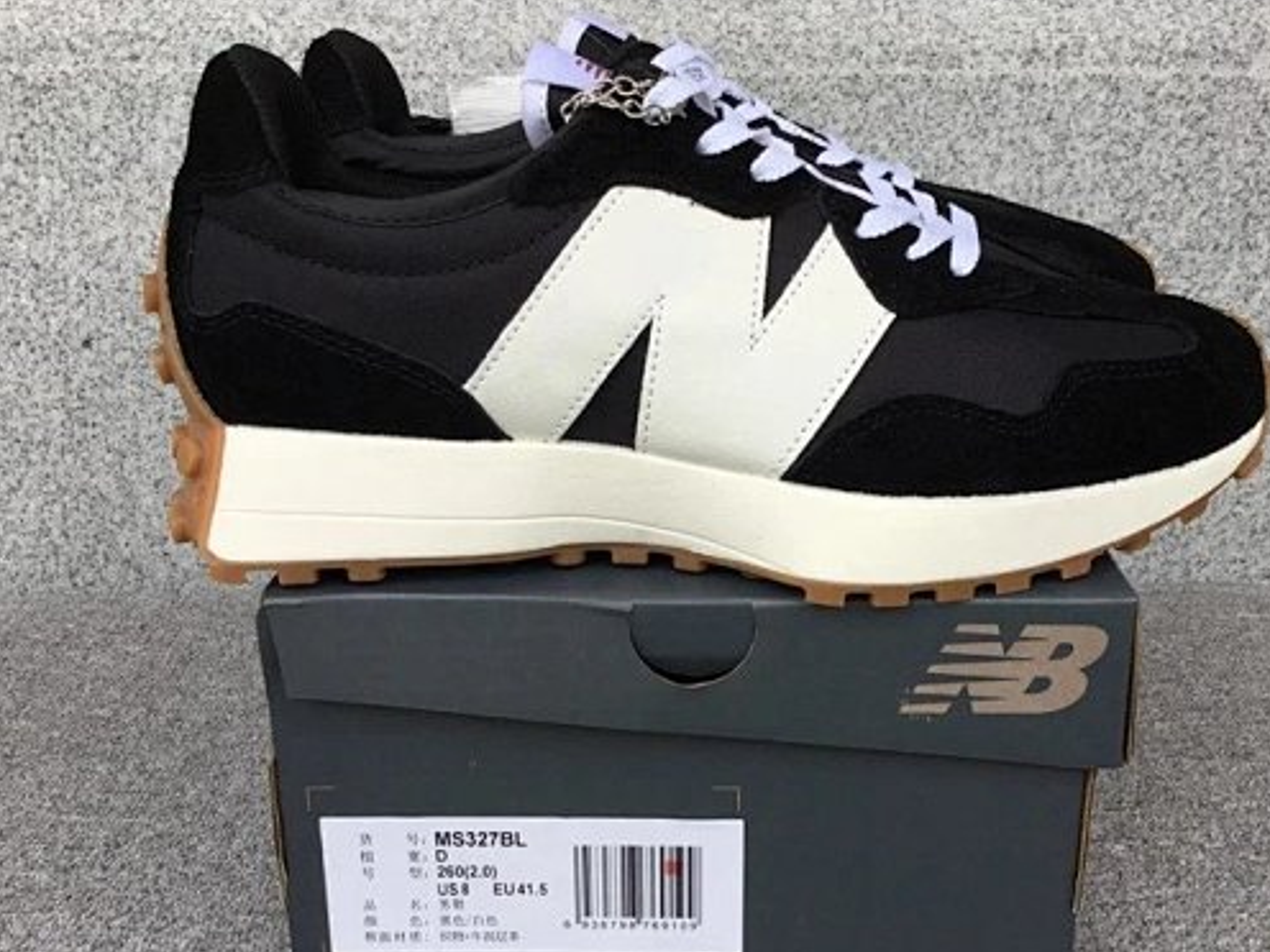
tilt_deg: -19.4
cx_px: 732
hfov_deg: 46.6
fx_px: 1468
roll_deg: +0.1
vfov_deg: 35.9
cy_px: 520
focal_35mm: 40
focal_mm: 3.3
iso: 25
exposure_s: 1/144
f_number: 2.4
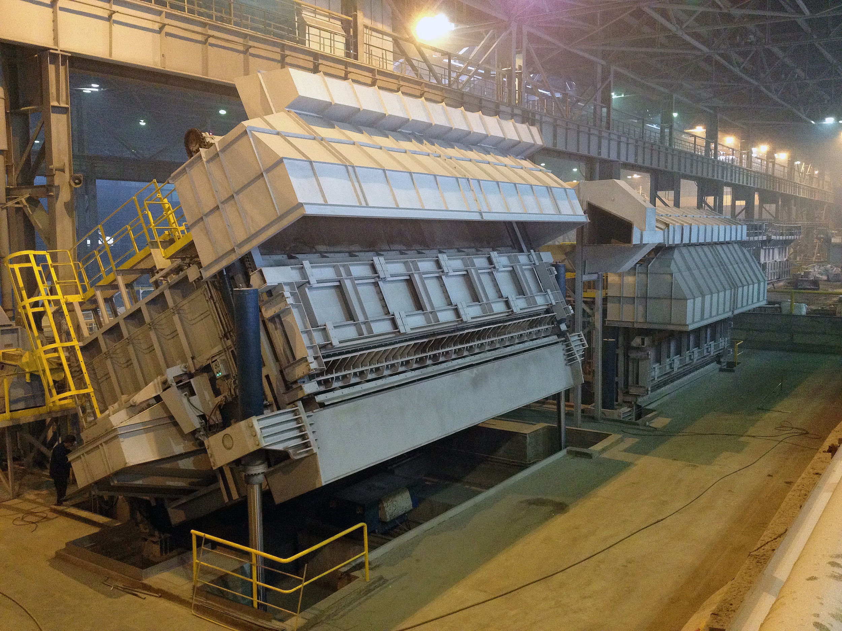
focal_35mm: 35
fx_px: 851
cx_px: 421
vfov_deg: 40.7
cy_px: 316
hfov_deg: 52.6
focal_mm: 4.28
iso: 250
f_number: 2.4
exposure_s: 1/20
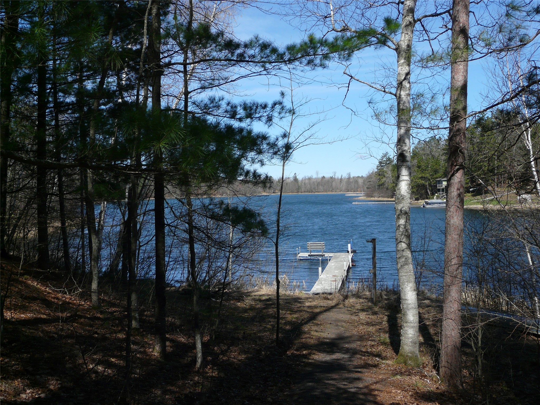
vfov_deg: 38.7
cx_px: 270
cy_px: 202
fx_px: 577
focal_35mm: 37
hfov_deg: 50.1
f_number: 2.8
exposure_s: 1/1000
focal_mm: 6
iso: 100
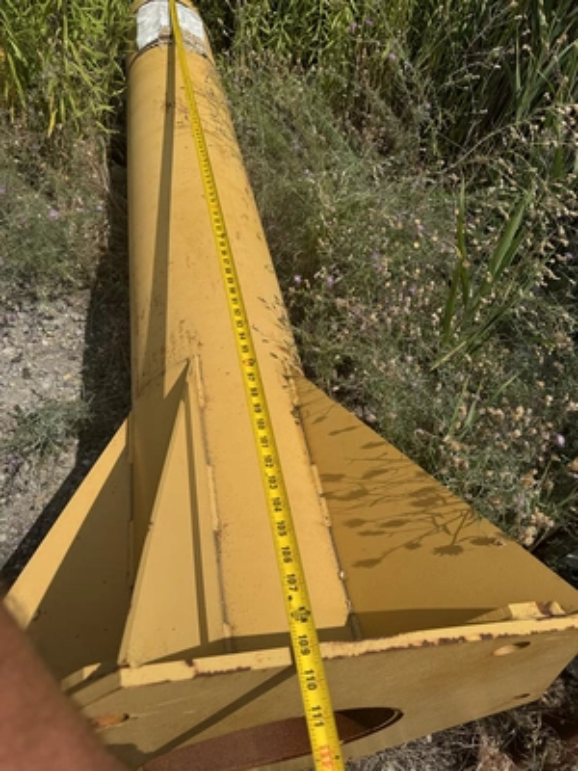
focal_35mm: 24
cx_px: 289
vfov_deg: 71.6
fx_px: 534
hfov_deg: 56.8
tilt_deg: -47.6
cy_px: 386
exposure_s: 1/7937
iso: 80
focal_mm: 6.76
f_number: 1.78
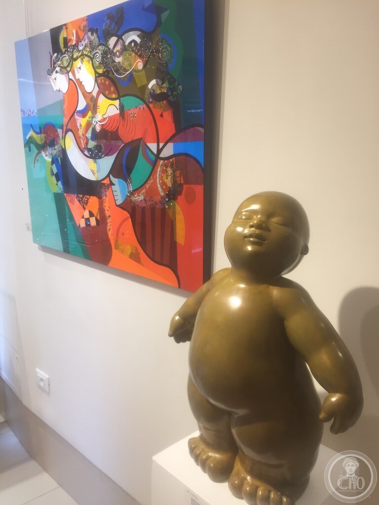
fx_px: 423
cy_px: 252
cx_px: 190
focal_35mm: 29
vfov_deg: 61.7
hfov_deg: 48.2
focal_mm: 4.15
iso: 32
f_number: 2.2
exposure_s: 1/33
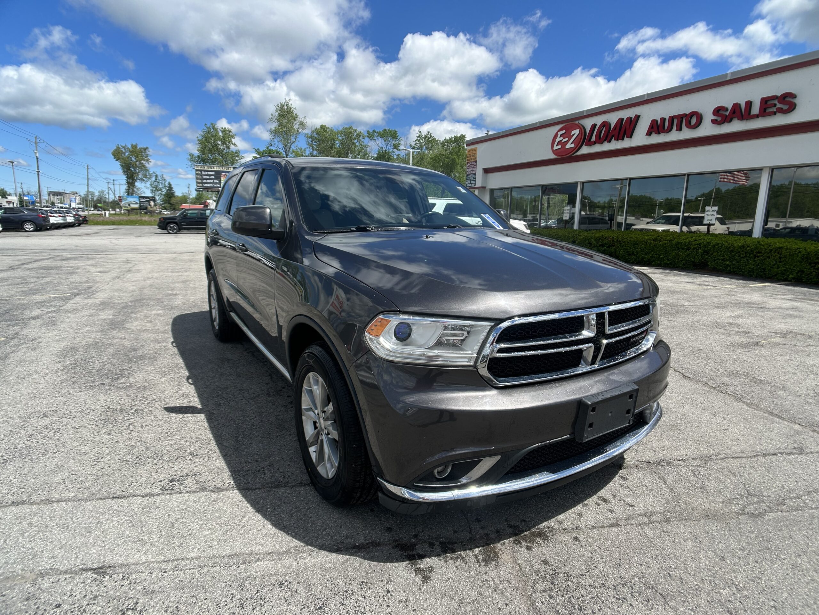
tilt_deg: -8.2
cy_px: 308
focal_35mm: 26
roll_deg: -1.3
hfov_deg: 67.3
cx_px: 410
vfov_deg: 53.1
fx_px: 615
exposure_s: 1/3968
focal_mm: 5.7
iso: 50
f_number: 1.5
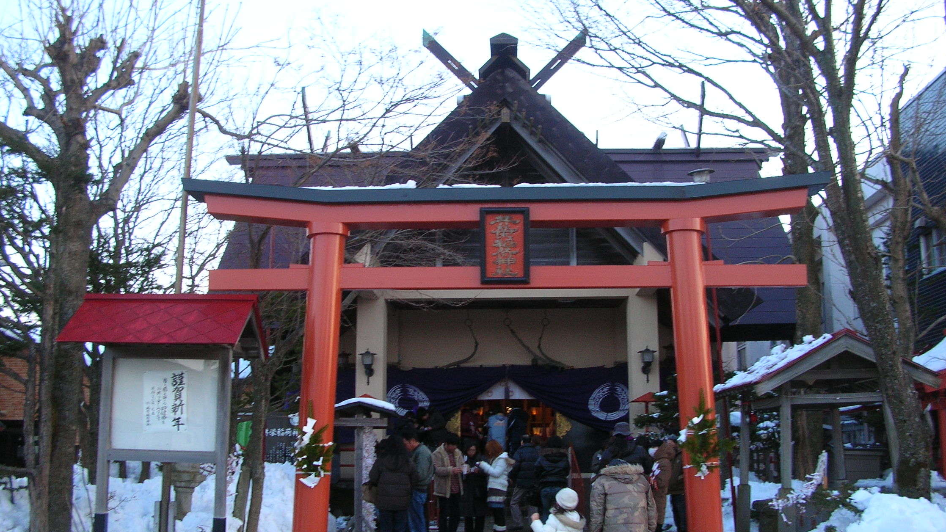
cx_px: 484
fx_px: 978
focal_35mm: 39
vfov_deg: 30.4
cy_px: 310
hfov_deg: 51.6
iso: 50
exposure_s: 1/19
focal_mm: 5.8
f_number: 2.8
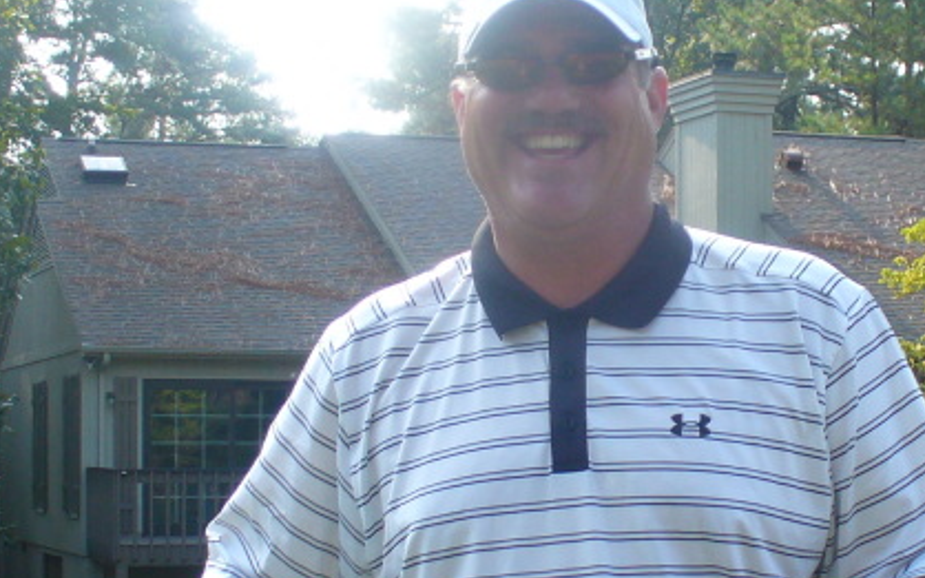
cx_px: 648
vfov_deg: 13.6
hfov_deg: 21.5
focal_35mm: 96
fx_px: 2419
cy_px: 343
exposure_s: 1/320
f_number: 2.8
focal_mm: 6.1
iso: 80
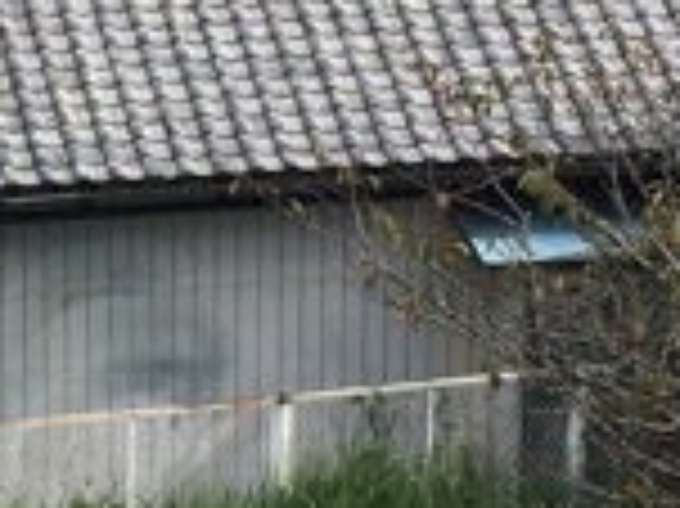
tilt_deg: -14.4
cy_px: 157
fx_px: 3867
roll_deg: +0.6
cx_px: -365
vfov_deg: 7.5
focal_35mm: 197
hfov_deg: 9.7
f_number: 2.2
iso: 25
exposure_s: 1/999
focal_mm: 4.15
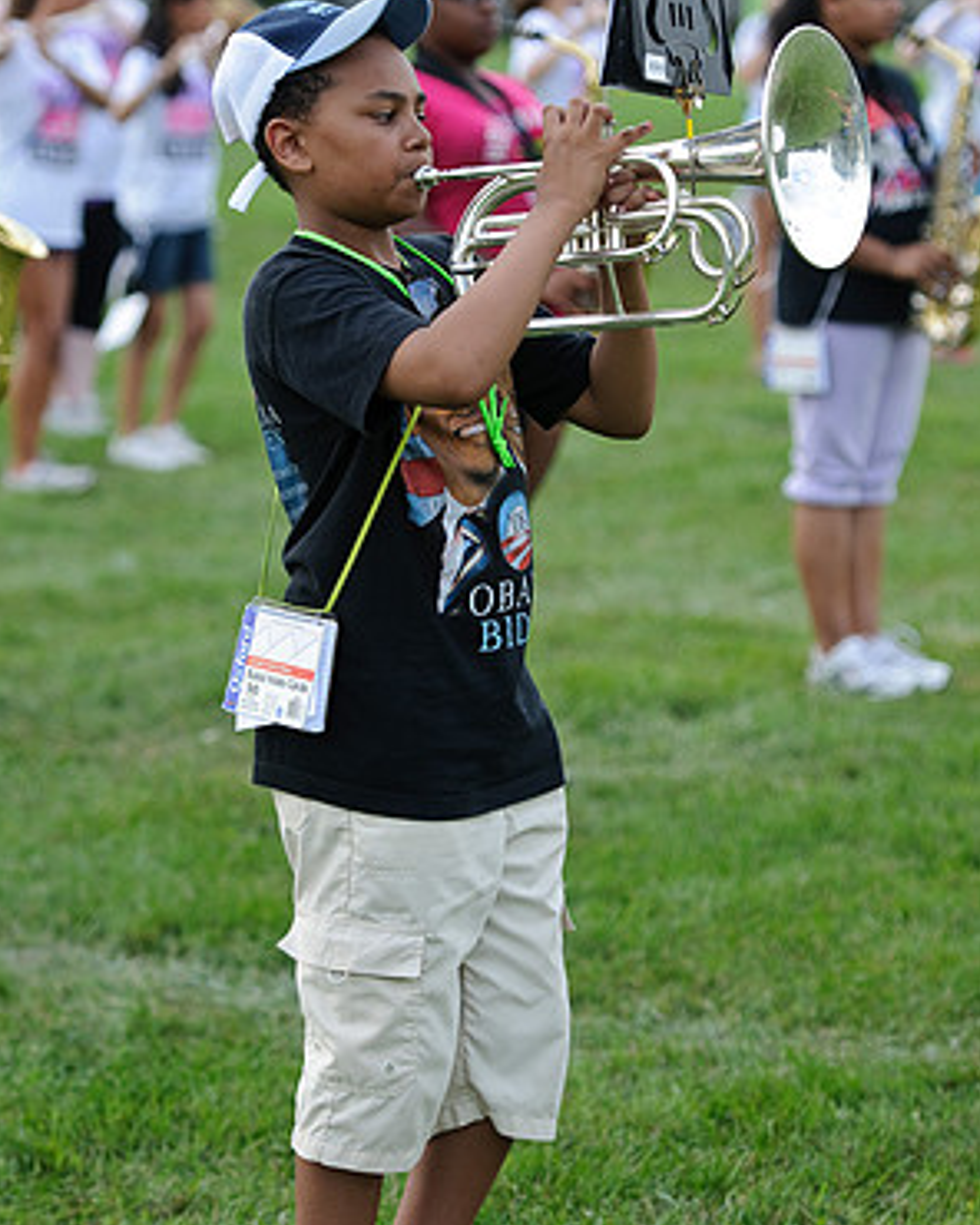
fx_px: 5894
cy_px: 593
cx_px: 488
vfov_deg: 11.9
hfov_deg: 9.5
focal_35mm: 163
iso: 200
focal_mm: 95
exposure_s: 1/500
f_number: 2.8
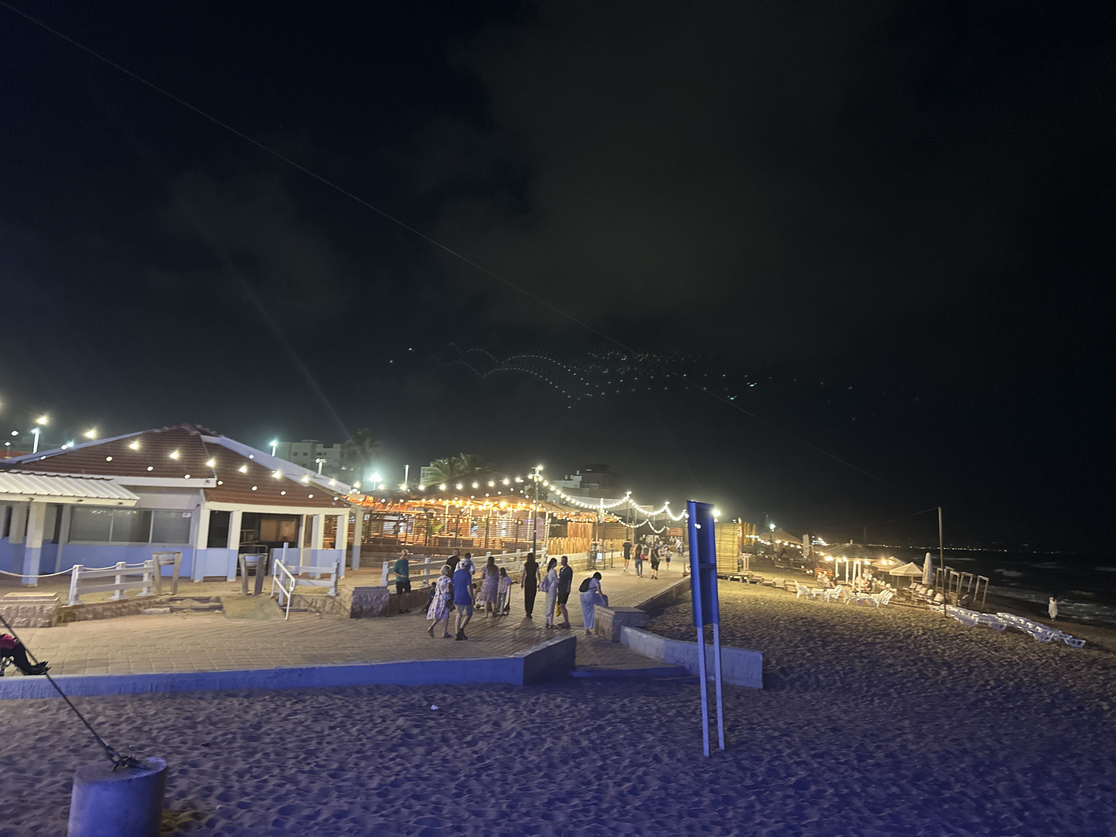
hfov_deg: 71.6
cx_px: 558
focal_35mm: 24
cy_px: 418
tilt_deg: +7.6
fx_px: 774
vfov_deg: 56.8
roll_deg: -2.4
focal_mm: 6.86
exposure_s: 1/50
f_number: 1.78
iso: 640
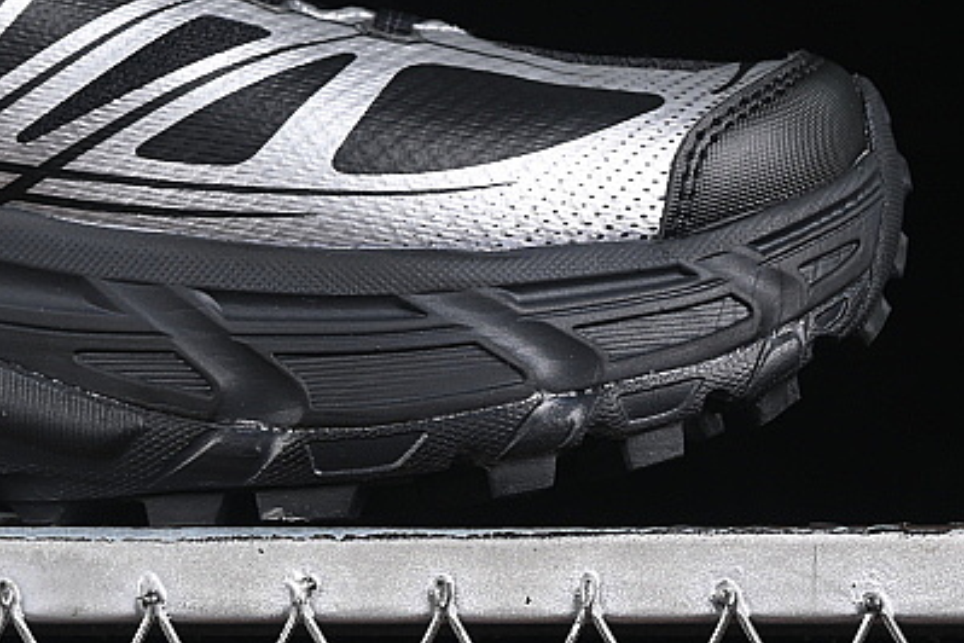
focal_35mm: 203
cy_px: -12
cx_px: -36
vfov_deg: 6.7
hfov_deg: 10.0
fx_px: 5435
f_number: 6.3
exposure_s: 1/60
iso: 160
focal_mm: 50
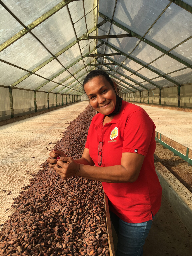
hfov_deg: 48.2
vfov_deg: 61.7
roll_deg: +2.0
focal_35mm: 29
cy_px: 128
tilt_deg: -8.3
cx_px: 96
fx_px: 214
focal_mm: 4.15
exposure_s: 1/635
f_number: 2.2
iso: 25
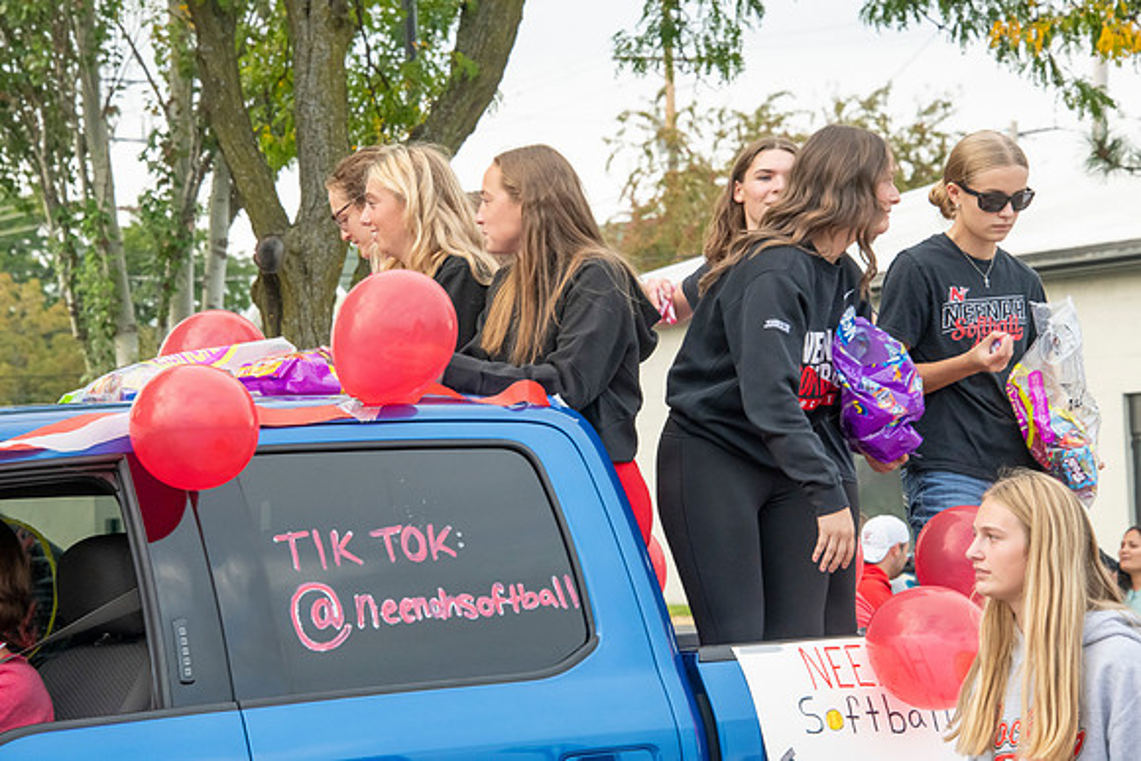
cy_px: 380
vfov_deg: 9.2
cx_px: 570
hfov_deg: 13.7
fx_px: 4755
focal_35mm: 150
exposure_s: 1/200
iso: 3200
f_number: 11
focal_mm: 150
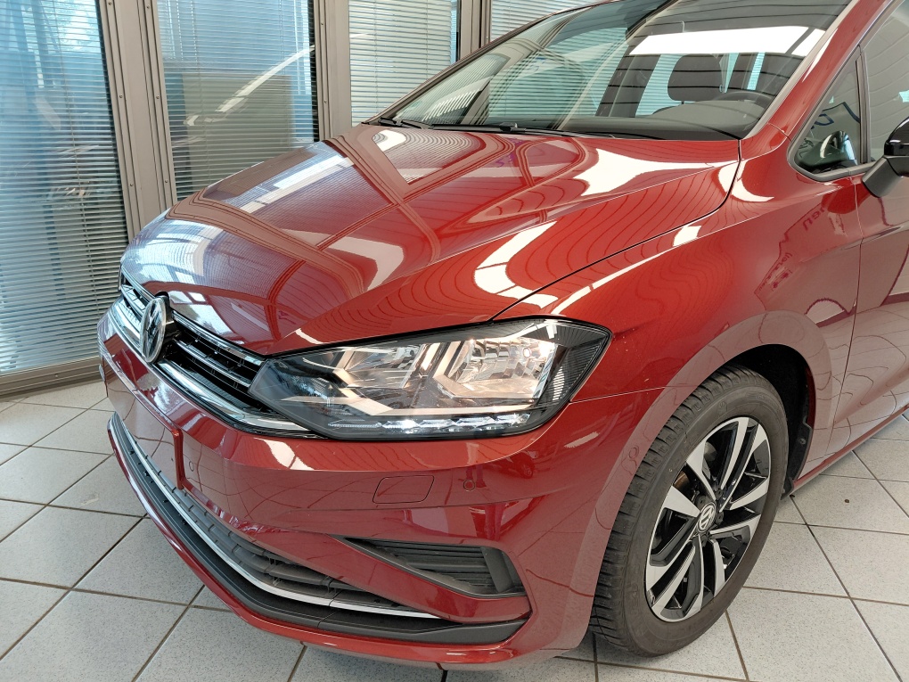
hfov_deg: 69.4
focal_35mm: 25
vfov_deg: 54.9
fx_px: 656
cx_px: 454
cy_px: 341
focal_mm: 4.69
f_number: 1.8
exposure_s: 1/100
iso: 200
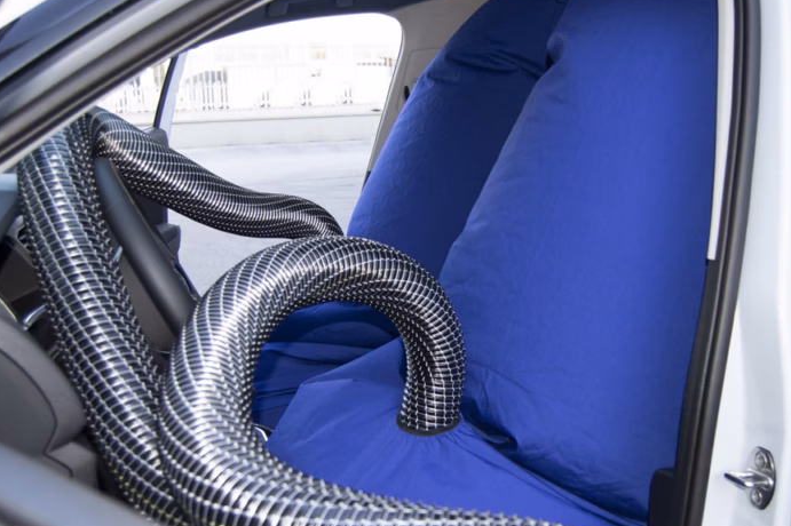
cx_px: 417
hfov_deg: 48.5
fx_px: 878
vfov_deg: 33.3
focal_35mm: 40
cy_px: 302
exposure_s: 1/125
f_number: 4
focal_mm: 18
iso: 320
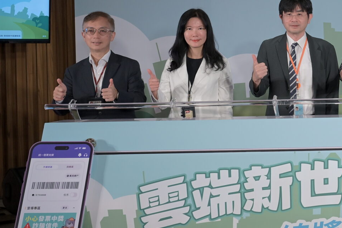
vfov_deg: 16.7
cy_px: 50
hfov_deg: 22.5
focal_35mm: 81
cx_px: 435
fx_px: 773
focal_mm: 30.5
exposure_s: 1/125
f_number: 5
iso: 1000
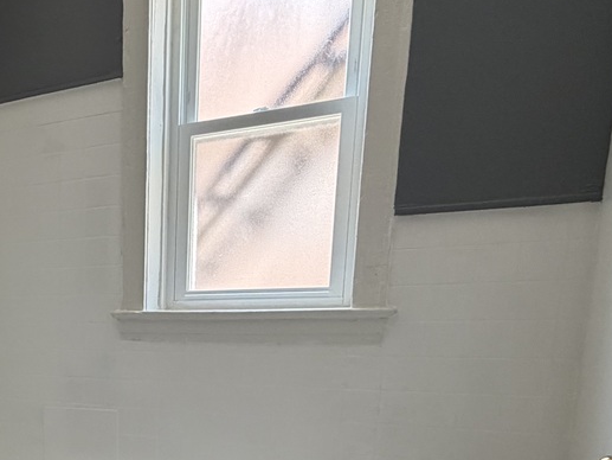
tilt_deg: -11.7
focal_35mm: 39
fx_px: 690
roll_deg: +1.0
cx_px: 38
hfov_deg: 42.9
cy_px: 456
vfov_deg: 33.8
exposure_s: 1/60
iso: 250
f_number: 2.2
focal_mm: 2.22
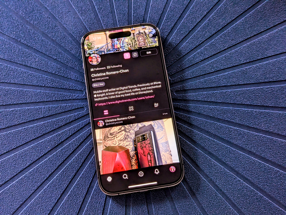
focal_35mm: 48
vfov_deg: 30.3
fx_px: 397
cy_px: 108
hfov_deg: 39.6
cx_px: 143
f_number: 1.85
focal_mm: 6.81
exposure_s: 1/54.4
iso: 44
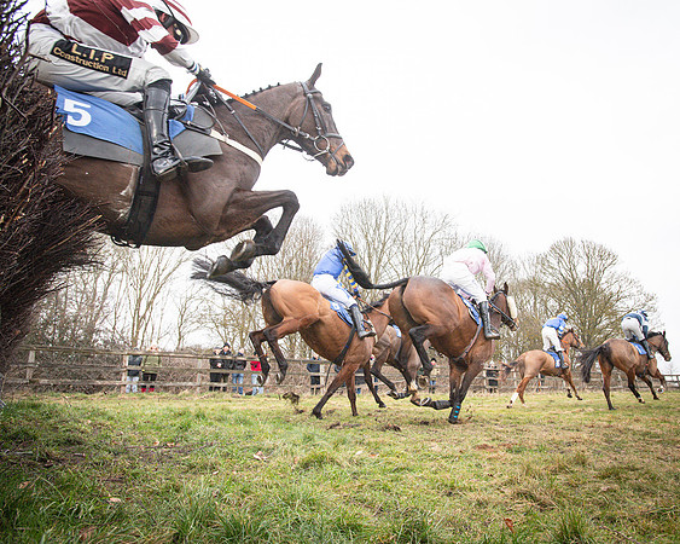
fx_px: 460
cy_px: 271
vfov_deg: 61.1
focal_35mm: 23
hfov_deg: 72.6
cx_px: 384
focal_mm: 20
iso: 2000
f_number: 6.3
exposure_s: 1/1600
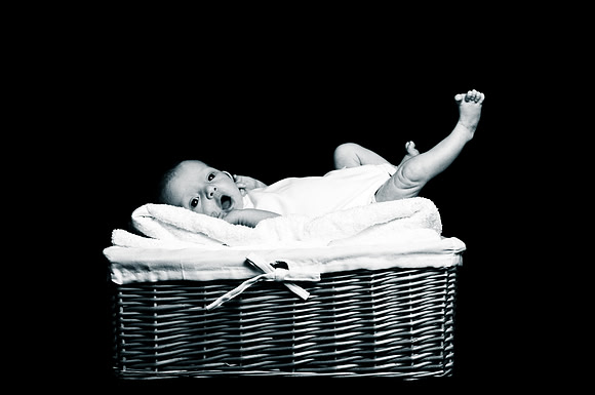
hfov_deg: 42.4
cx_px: 298
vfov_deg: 28.9
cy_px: 198
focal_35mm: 46
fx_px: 767
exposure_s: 1/80
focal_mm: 31
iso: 200
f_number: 2.8
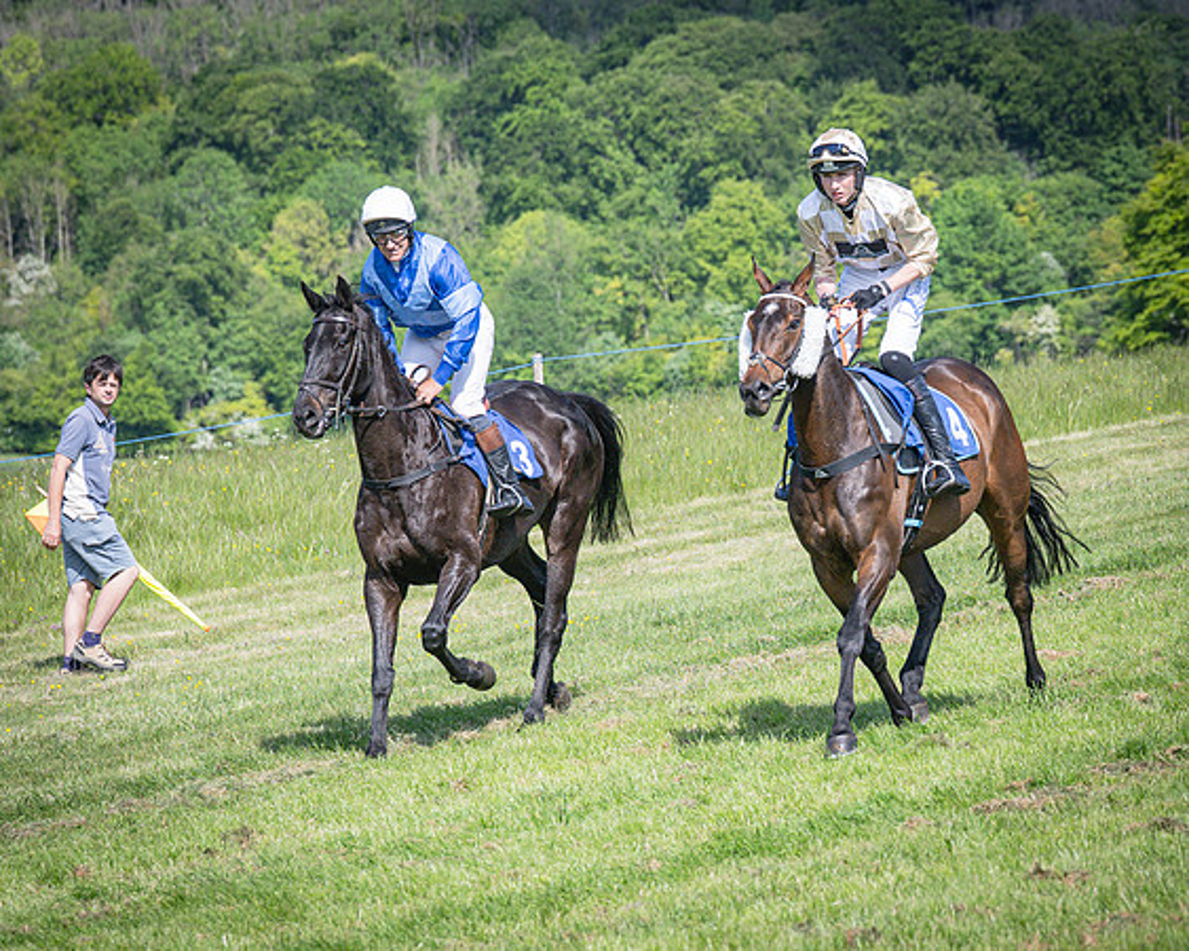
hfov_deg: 9.2
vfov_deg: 7.4
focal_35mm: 209
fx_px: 7359
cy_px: 498
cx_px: 710
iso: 400
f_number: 4
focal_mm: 99
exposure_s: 1/3200
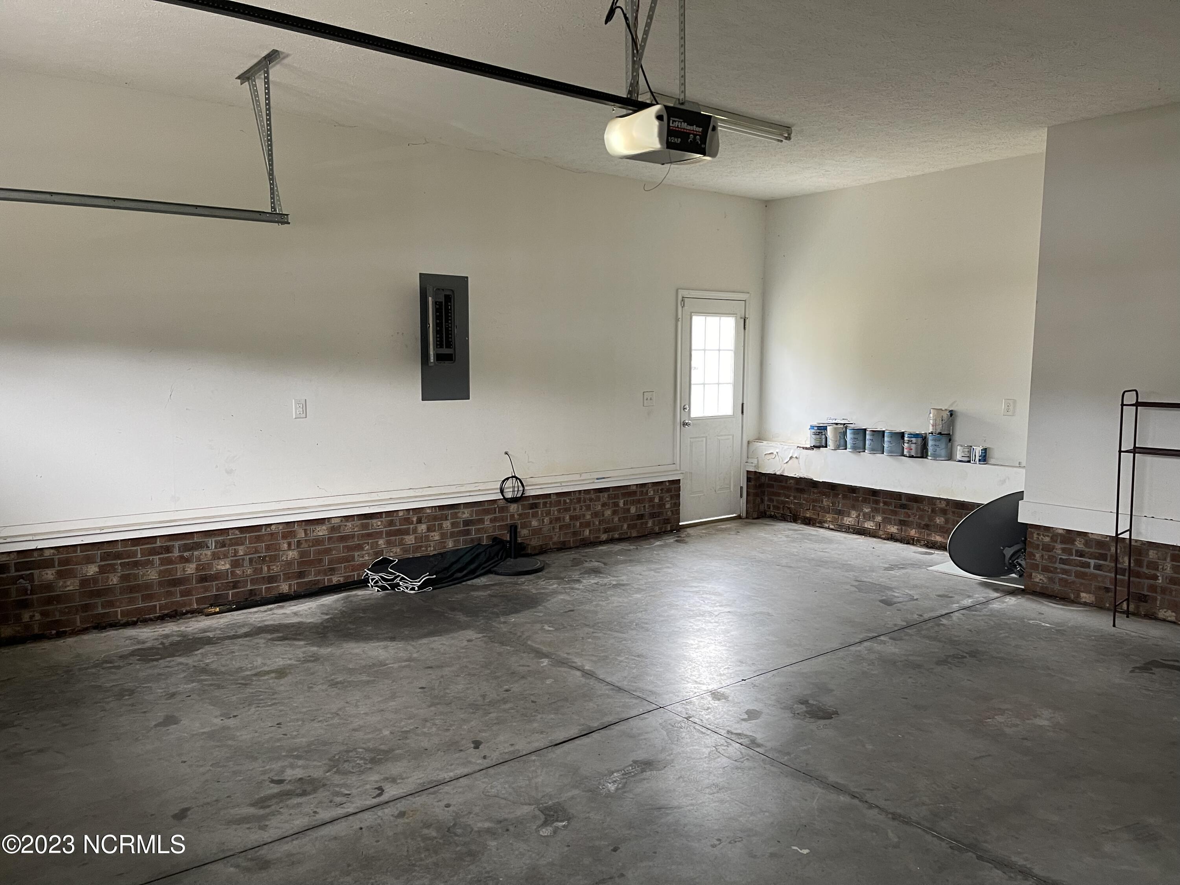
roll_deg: -0.6
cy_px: 442
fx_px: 886
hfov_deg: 67.3
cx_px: 590
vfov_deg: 53.1
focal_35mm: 26
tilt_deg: -5.7
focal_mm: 5.1
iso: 160
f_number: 1.6
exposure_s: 1/60
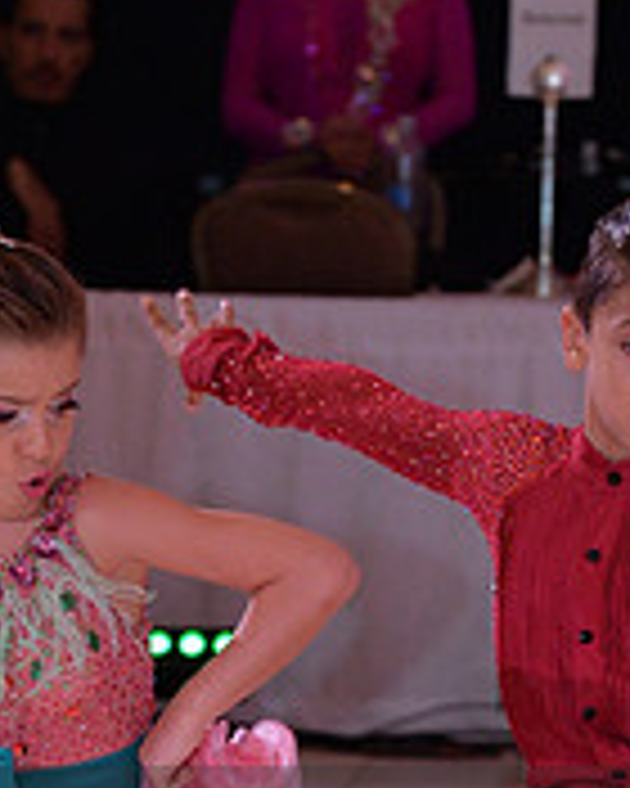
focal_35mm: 606
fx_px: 14124
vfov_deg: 3.2
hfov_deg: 2.6
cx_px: 232
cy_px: 919
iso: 2000
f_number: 8
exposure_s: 1/250
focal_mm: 195
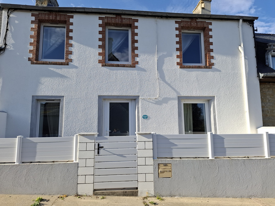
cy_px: 103
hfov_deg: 73.9
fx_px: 183
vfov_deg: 58.9
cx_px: 138
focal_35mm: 23
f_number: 1.8
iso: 50
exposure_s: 1/902
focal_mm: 5.54
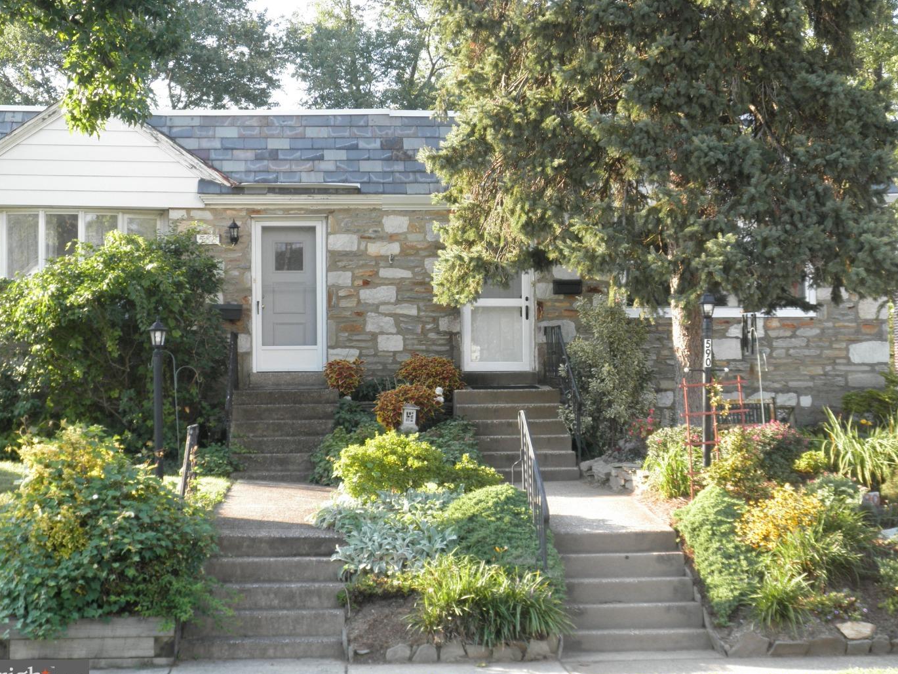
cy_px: 344
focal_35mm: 62
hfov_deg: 31.2
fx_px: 1609
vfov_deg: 23.7
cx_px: 446
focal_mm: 10.5
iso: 100
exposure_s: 1/100
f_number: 3.8
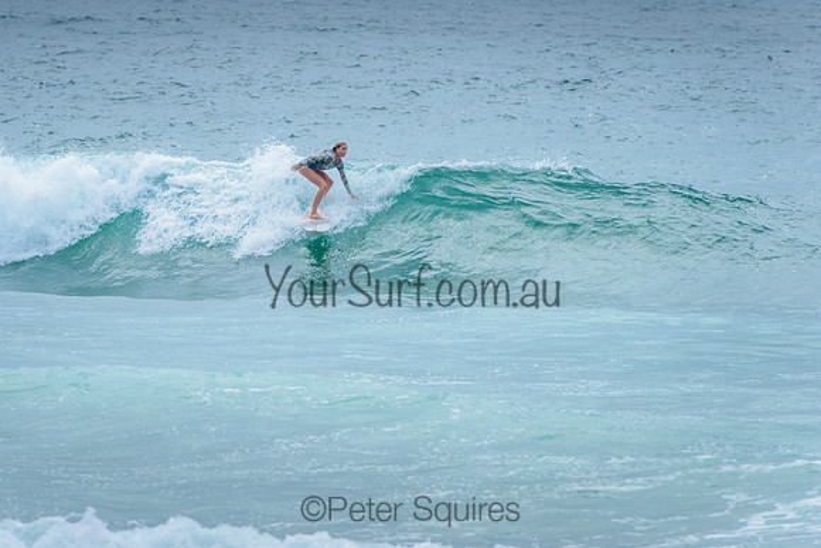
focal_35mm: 490
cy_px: 228
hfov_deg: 4.2
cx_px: 334
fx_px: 11180
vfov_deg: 2.8
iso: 500
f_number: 7.1
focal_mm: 400
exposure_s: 1/1600
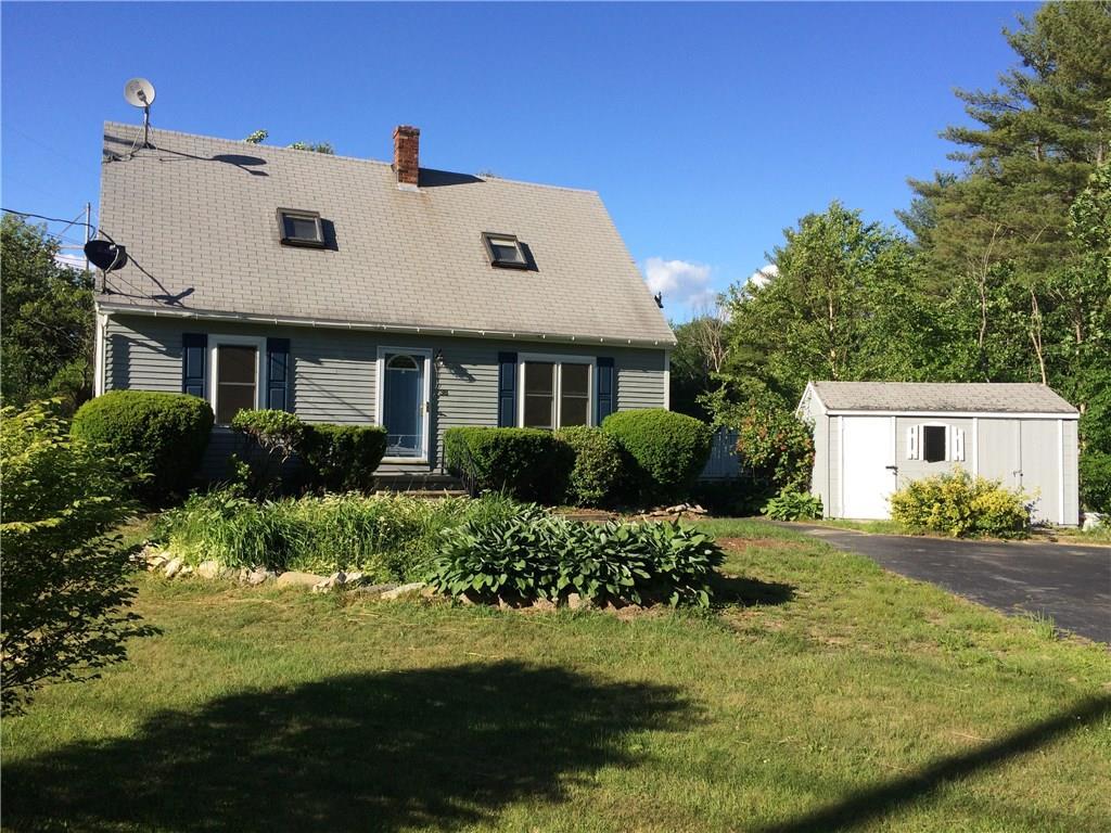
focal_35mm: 29
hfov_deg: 61.7
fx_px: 931
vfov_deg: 48.2
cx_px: 556
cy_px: 416
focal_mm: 4.15
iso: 32
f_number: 2.2
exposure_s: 1/1466
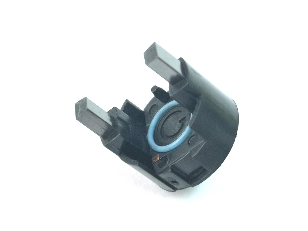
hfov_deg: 25.3
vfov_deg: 19.1
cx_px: 154
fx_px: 685
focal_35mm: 77
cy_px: 116
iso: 100
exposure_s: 1/90
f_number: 1.8
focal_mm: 3.95
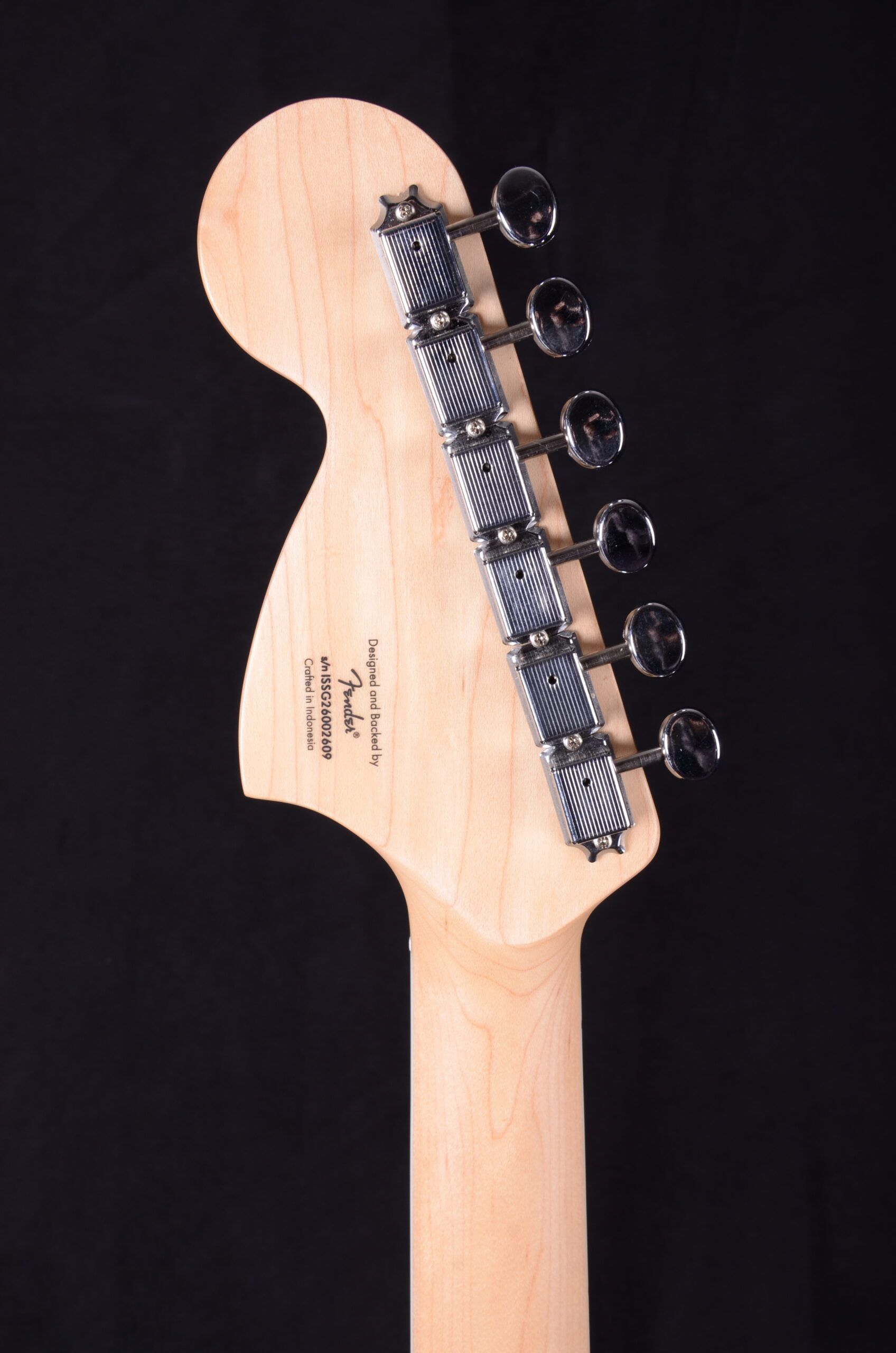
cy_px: 676
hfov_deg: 25.6
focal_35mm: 52
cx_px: 448
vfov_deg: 37.9
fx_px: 1968
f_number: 13
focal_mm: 35
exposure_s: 1/200
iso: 200
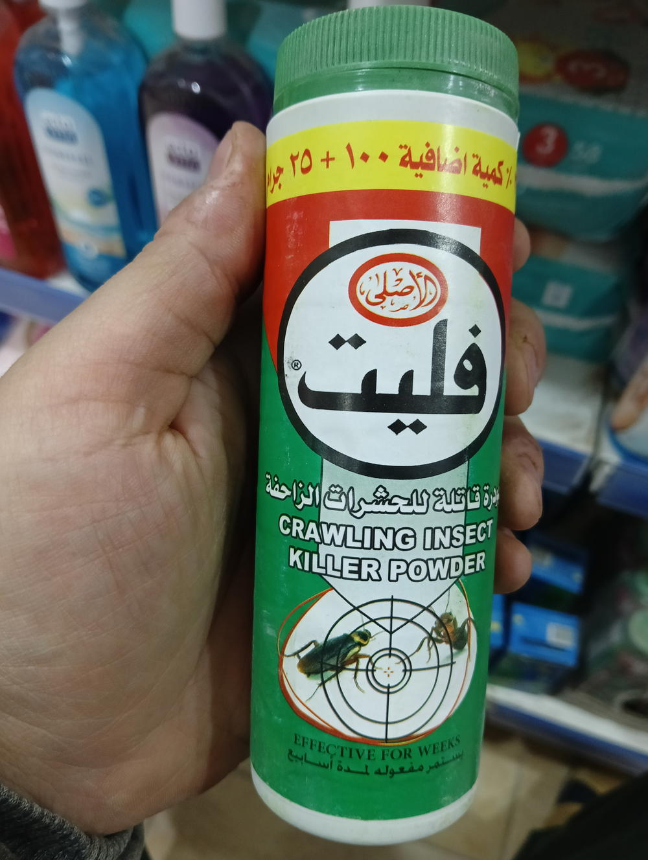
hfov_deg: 53.2
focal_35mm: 26
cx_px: 324
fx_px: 647
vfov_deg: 67.2
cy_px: 430
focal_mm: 4.05
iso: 1000
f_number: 1.8
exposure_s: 1/20
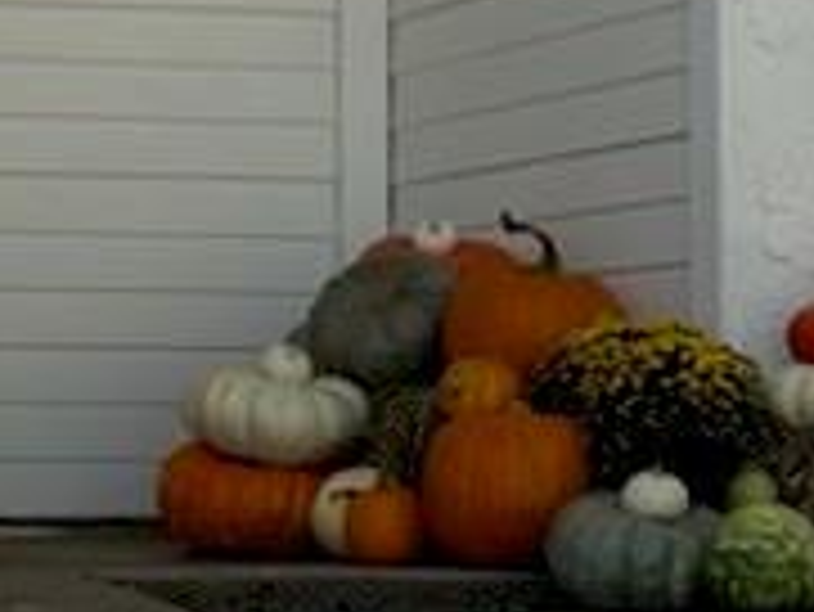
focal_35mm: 170
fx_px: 4000
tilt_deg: +2.4
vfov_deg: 8.7
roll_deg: -0.3
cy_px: 292
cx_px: 99
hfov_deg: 11.6
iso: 80
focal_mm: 6.76
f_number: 1.78
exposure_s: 1/754
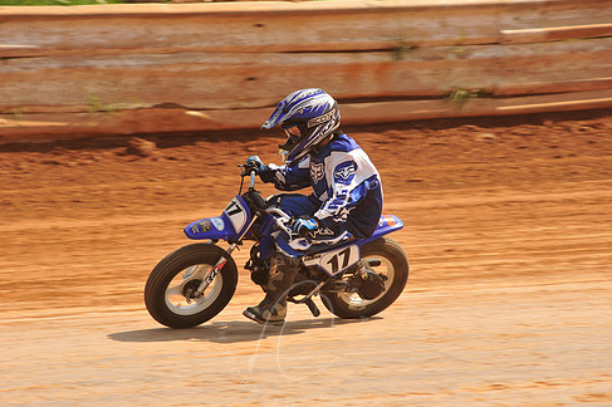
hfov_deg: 8.7
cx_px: 293
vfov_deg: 5.8
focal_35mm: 238
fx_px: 4043
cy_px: 215
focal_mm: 200
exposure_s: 1/400
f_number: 9
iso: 200
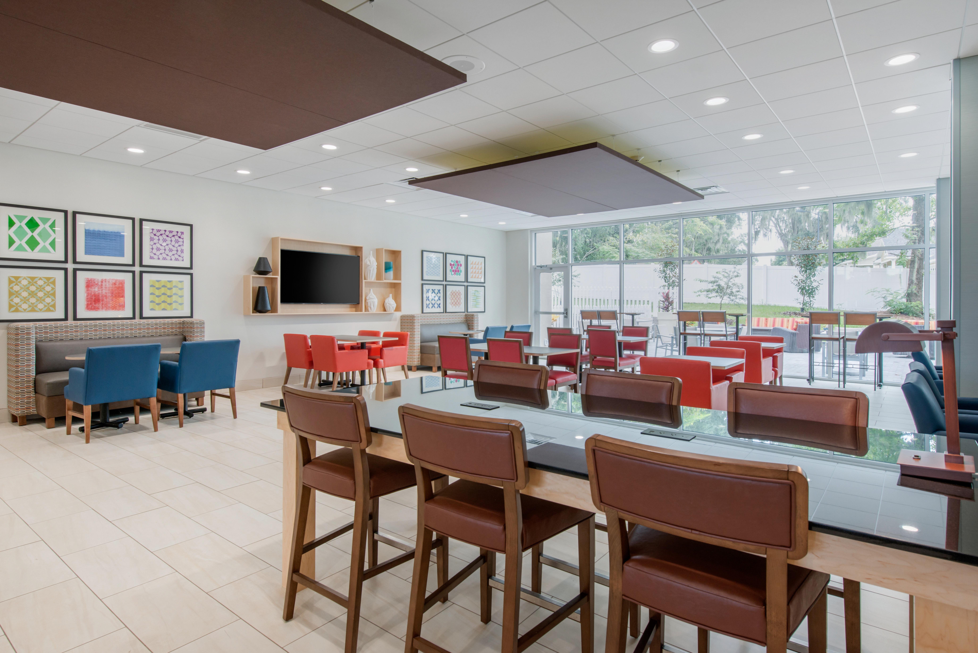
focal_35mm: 19
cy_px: 326
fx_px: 516
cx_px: 489
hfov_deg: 86.9
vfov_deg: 64.6
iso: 400
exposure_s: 1/6
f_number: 11
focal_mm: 19
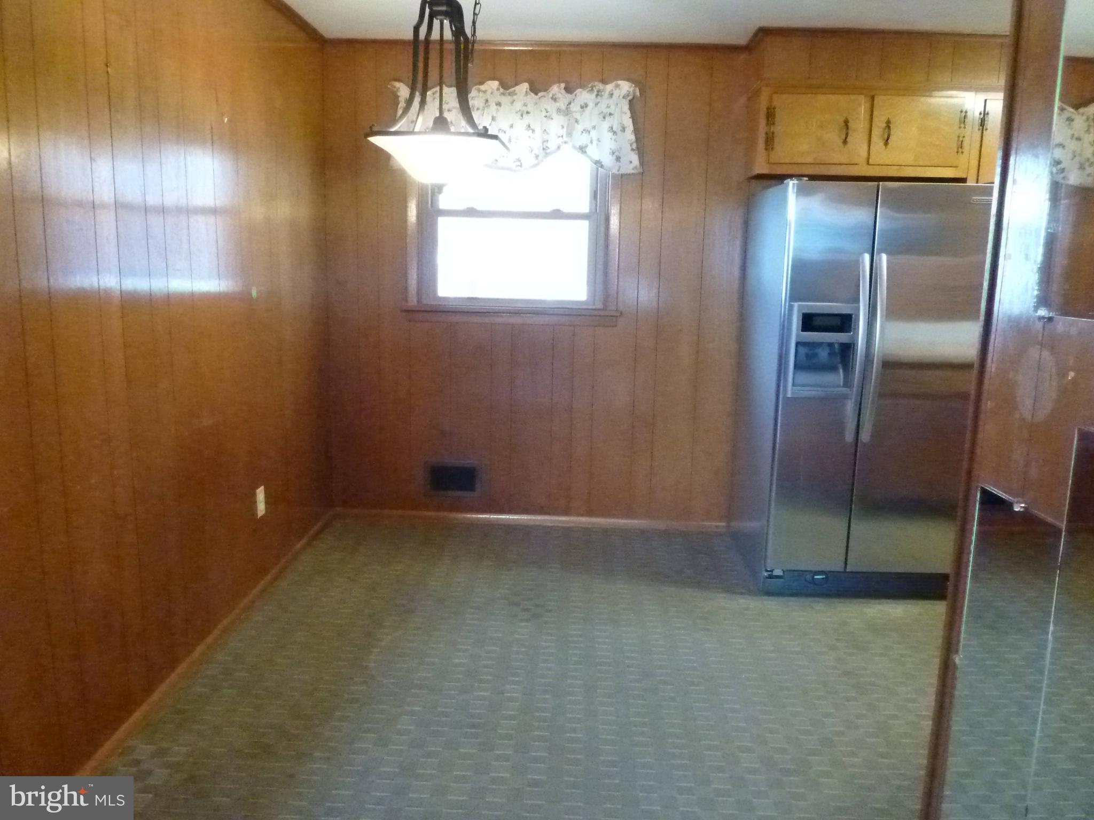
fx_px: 790
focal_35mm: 25
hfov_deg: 69.4
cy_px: 410
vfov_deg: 54.9
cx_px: 547
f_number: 3.3
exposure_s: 1/40
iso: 1600
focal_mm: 4.1
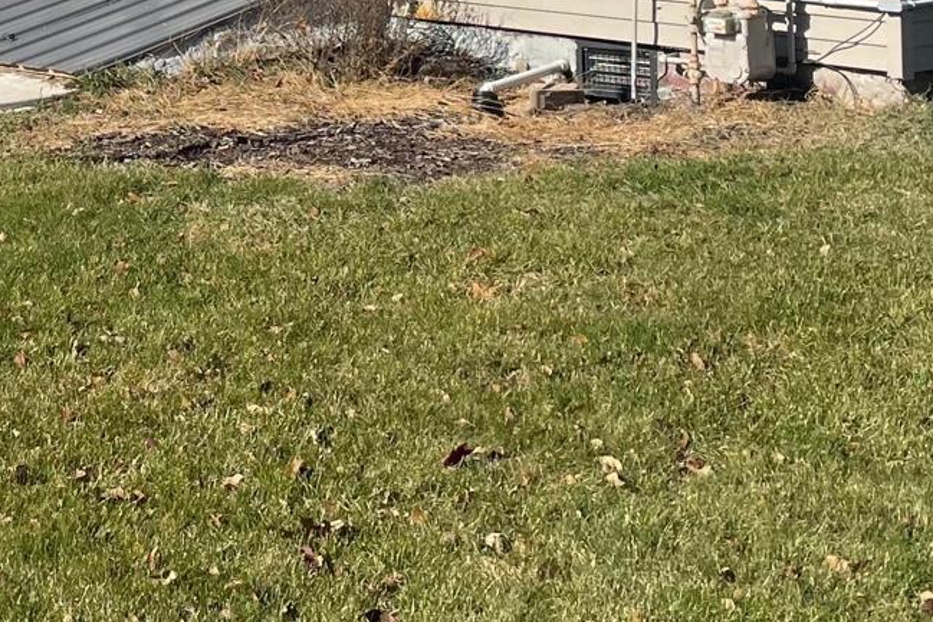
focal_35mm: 84
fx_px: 2177
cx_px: 221
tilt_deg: +4.7
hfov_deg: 23.9
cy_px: -361
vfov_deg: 14.9
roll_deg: +0.9
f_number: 1.6
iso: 32
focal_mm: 4.2
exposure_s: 1/4651
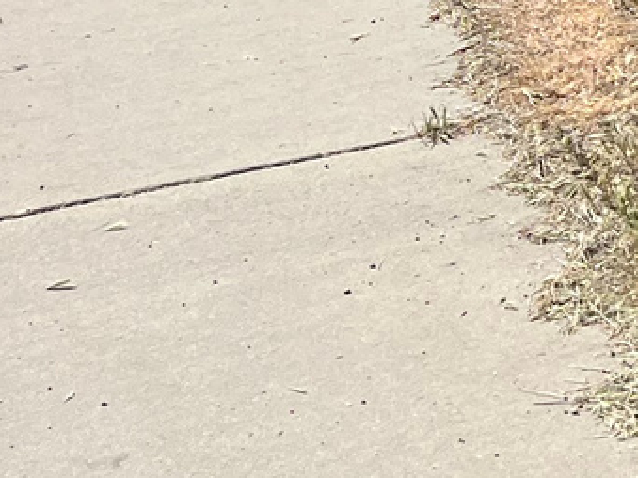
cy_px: -151
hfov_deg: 11.5
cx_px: 1203
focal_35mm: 157
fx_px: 2893
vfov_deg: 9.3
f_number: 1.5
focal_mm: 5.7
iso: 50
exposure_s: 1/6579
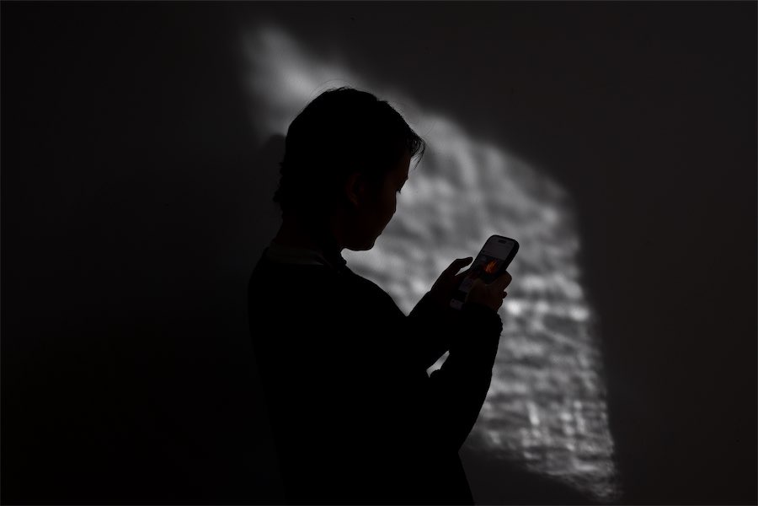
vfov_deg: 37.9
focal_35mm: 35
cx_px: 379
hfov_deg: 54.4
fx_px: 737
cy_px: 253
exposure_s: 1/200
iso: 100
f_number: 8
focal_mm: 35
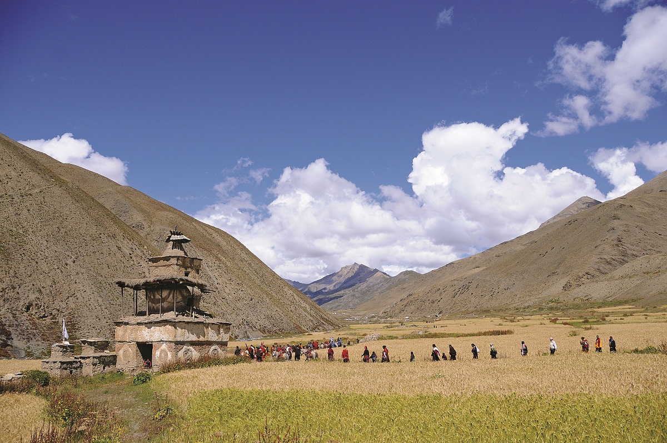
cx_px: 334
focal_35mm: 27
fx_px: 500
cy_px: 222
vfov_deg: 47.8
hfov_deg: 67.4
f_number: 4.5
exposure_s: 1/3200
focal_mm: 18
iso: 320
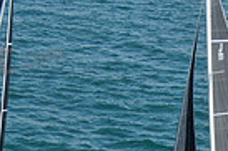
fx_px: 1341
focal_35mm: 212
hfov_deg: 9.7
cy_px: 323
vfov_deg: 6.3
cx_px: 161
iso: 100
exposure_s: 1/500
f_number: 3.8
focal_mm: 8.6
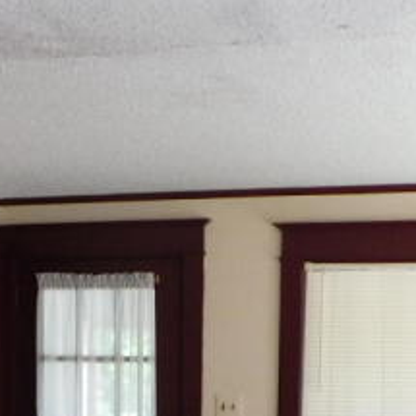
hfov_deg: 17.9
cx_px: 155
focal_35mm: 97
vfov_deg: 16.4
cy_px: 615
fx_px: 1319
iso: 125
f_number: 3
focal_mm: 4
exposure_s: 1/40
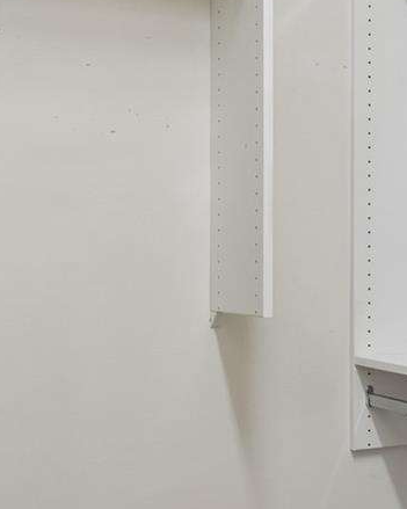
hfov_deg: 19.6
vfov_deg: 27.0
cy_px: 237
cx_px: 561
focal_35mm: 70
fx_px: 1061
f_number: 13
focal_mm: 16.1
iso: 400
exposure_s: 1/3.33
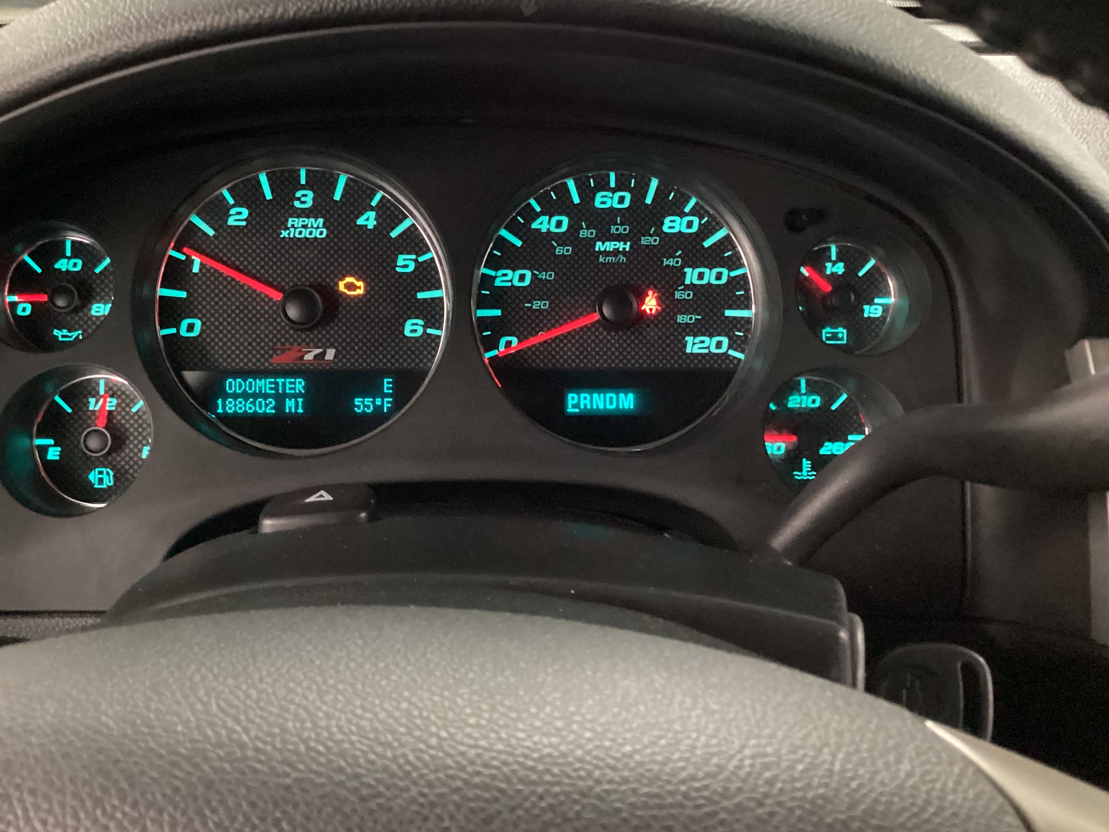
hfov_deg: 52.5
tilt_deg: -27.8
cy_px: 388
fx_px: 1121
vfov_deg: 40.7
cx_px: 490
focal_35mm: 35
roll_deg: -2.2
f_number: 2.4
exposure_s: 1/17
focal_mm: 3.3
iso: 800
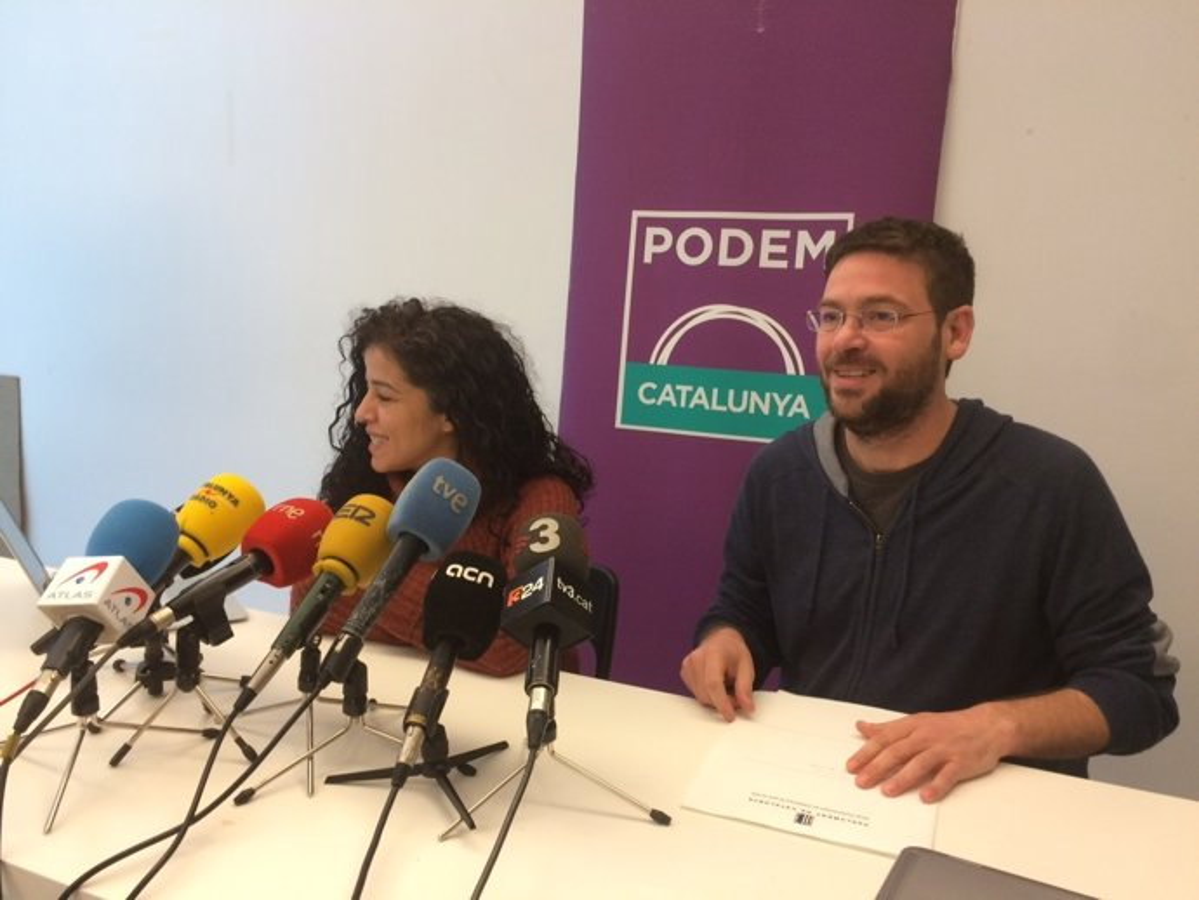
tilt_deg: -7.6
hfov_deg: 61.6
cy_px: 450
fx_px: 1005
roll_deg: -1.5
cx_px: 600
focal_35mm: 29
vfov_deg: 48.3
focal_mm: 4.15
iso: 200
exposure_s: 1/33
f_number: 2.2
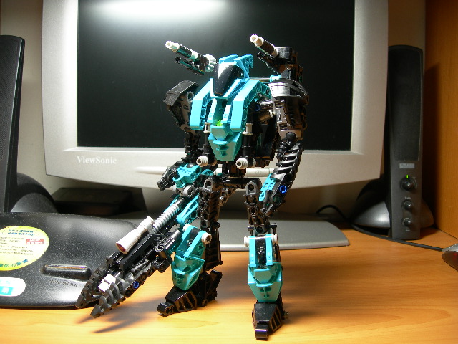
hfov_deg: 49.0
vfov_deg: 37.7
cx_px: 229
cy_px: 172
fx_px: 503
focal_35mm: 38
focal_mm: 7.8
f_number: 2.8
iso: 50
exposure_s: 1/9.2
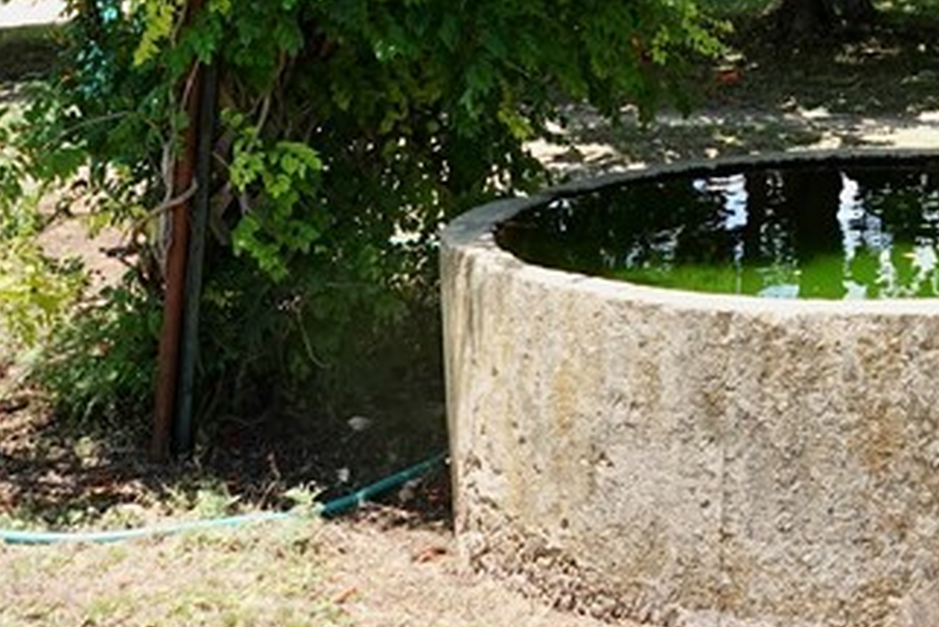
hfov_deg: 23.5
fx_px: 2114
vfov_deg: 15.5
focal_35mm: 81
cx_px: 1029
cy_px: -327
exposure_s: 1/400
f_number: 4
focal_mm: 8.8
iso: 100
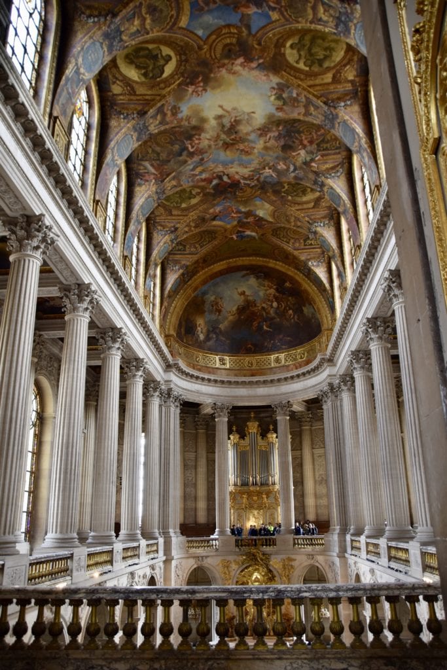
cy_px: 335
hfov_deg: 47.9
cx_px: 224
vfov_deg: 67.4
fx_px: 503
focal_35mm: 27
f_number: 3.5
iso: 200
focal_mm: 18
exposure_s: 1/30
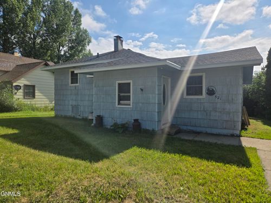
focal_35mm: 23
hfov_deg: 73.9
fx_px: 180
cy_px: 102
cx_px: 136
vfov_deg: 58.9
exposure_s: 1/4364
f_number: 1.8
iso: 25
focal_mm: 5.4
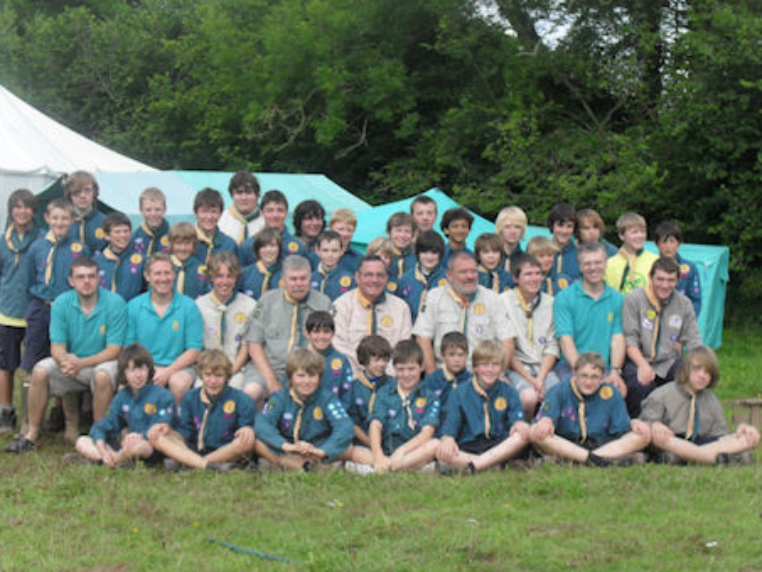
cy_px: 315
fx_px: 1387
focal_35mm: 63
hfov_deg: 30.7
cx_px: 374
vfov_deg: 23.3
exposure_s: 1/250
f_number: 4.3
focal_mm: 10.1
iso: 80
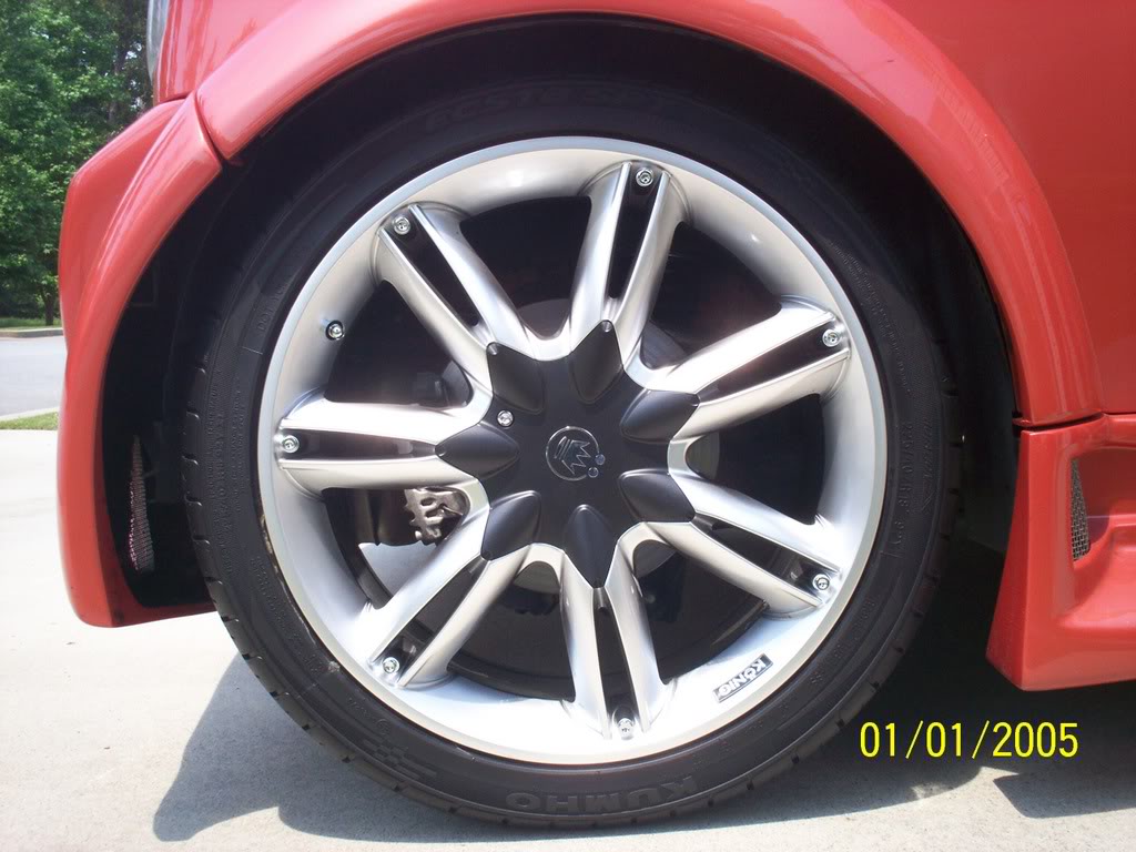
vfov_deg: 39.7
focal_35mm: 36
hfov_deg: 51.4
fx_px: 1181
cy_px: 426
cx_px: 568
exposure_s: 1/172
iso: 100
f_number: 4.5
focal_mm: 6
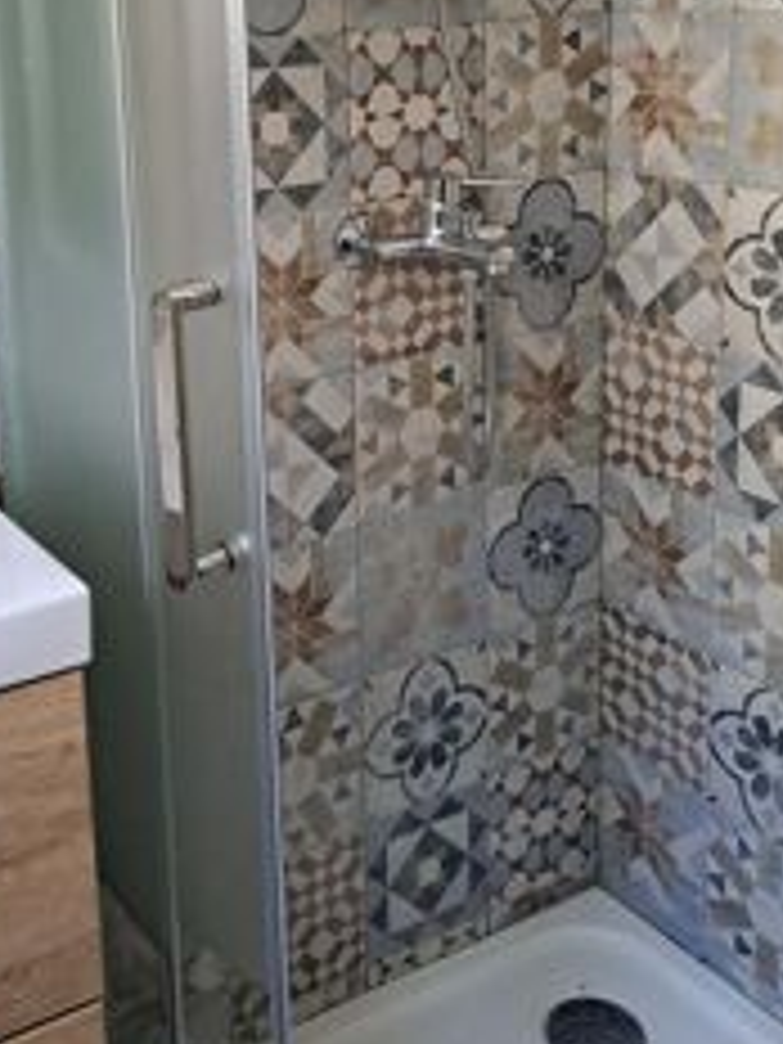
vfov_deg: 40.1
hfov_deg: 31.1
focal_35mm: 46
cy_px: 263
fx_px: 1387
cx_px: 225
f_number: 1.8
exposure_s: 1/25
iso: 400
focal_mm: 4.65
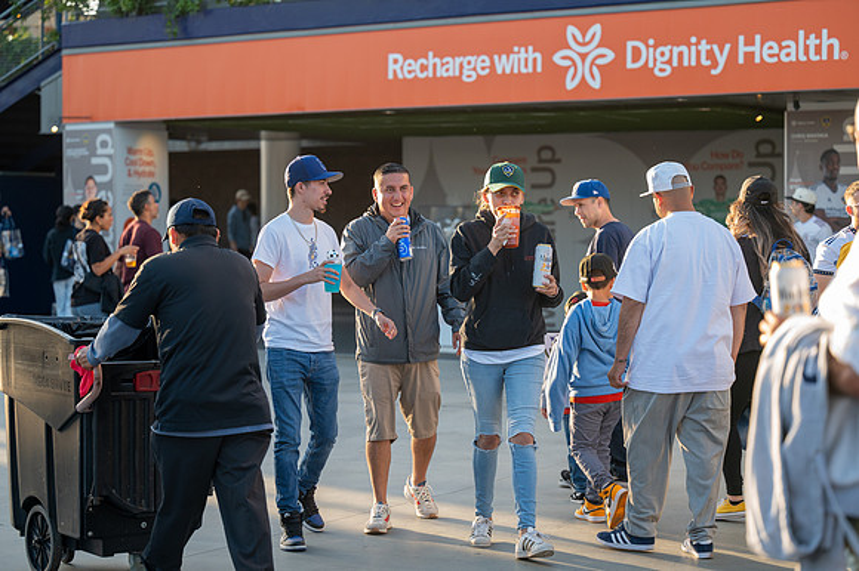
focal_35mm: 83
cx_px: 430
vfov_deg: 16.4
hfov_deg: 24.5
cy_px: 286
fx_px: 1979
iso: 560
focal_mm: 83
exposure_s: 1/800
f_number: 2.8
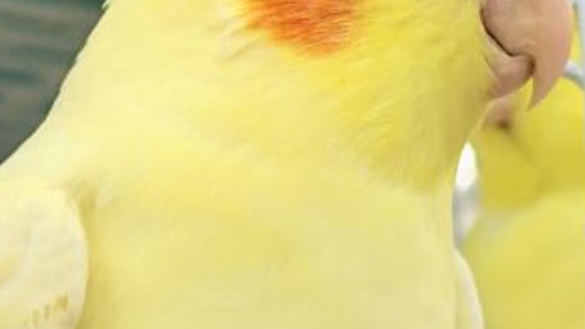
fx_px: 3366
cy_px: 232
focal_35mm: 217
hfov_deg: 9.9
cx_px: 293
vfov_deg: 5.6
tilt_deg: +12.7
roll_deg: +3.8
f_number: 1.6
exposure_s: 1/100
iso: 100
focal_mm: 5.96
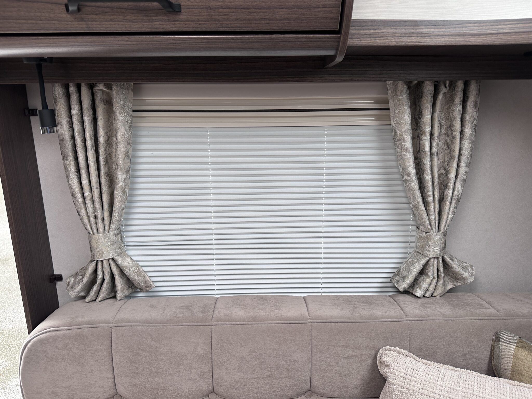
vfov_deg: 56.8
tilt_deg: -14.0
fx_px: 369
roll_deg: +2.2
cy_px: 200
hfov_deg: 71.6
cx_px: 266
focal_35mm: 24
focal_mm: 6.86
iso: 100
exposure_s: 1/121
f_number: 1.78
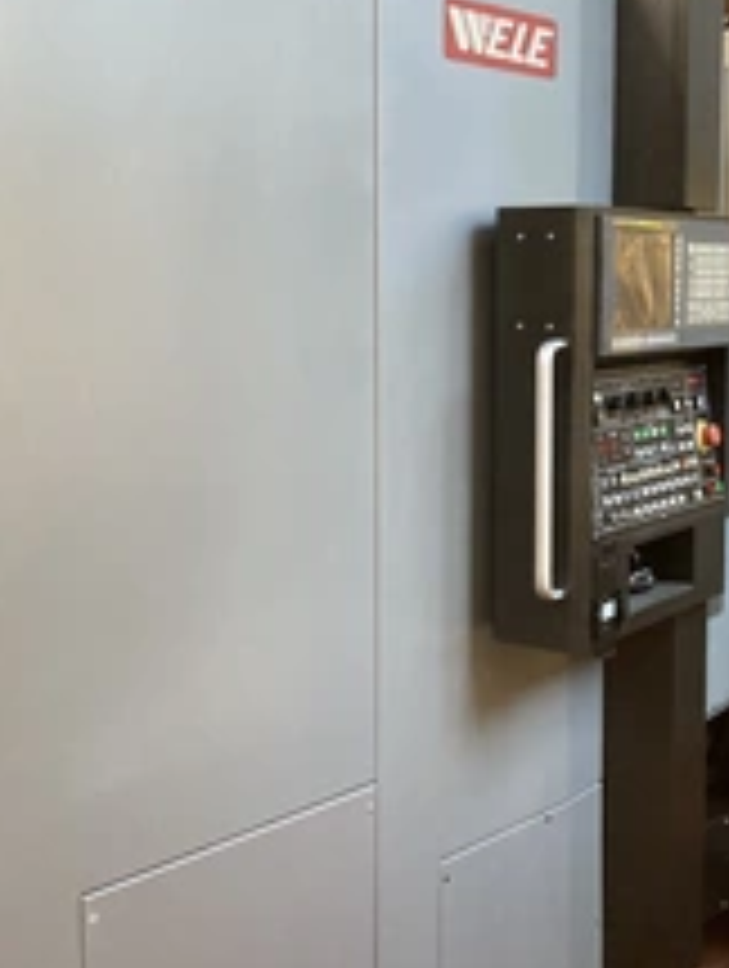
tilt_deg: -5.6
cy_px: 437
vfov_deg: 36.7
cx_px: 482
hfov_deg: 27.9
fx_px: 1456
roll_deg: -0.1
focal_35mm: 52
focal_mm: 3.99
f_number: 1.8
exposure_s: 1/50
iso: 200
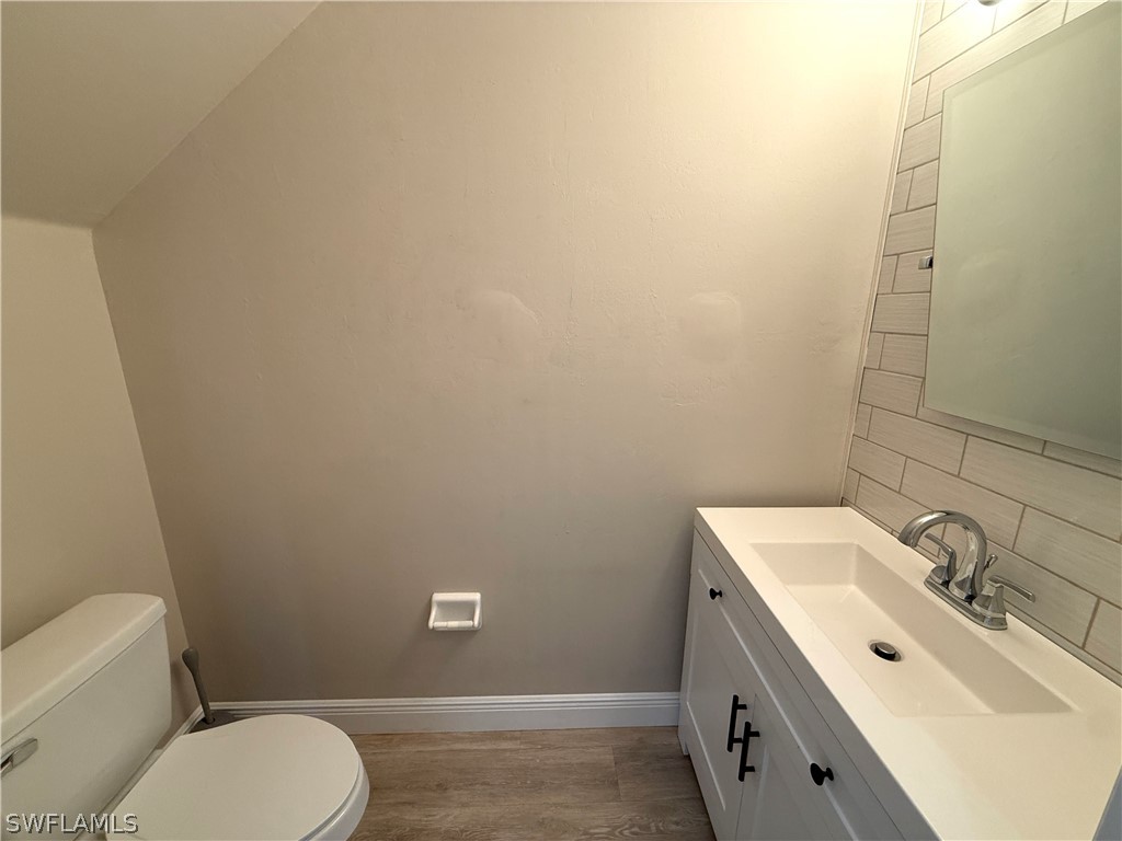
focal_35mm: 14
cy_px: 420
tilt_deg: -13.8
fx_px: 454
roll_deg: +0.1
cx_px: 561
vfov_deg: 85.7
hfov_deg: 102.1
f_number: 2.2
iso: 200
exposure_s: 1/60
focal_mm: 2.22
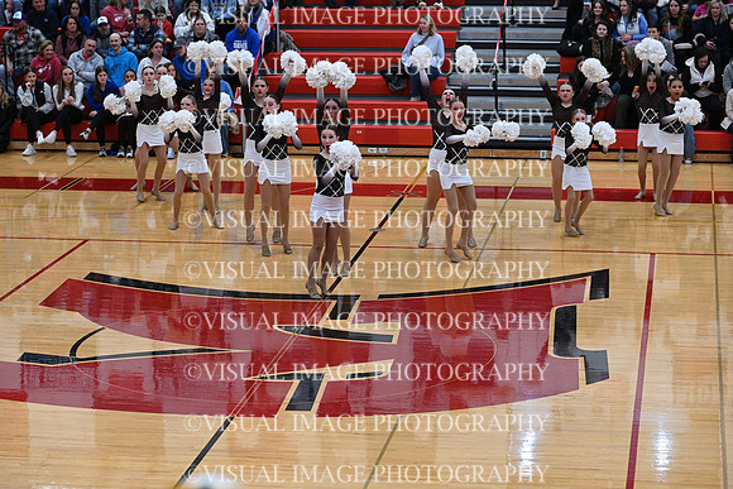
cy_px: 244
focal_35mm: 102
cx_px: 366
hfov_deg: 20.0
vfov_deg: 13.4
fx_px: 2077
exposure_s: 1/400
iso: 4000
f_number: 4
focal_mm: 102
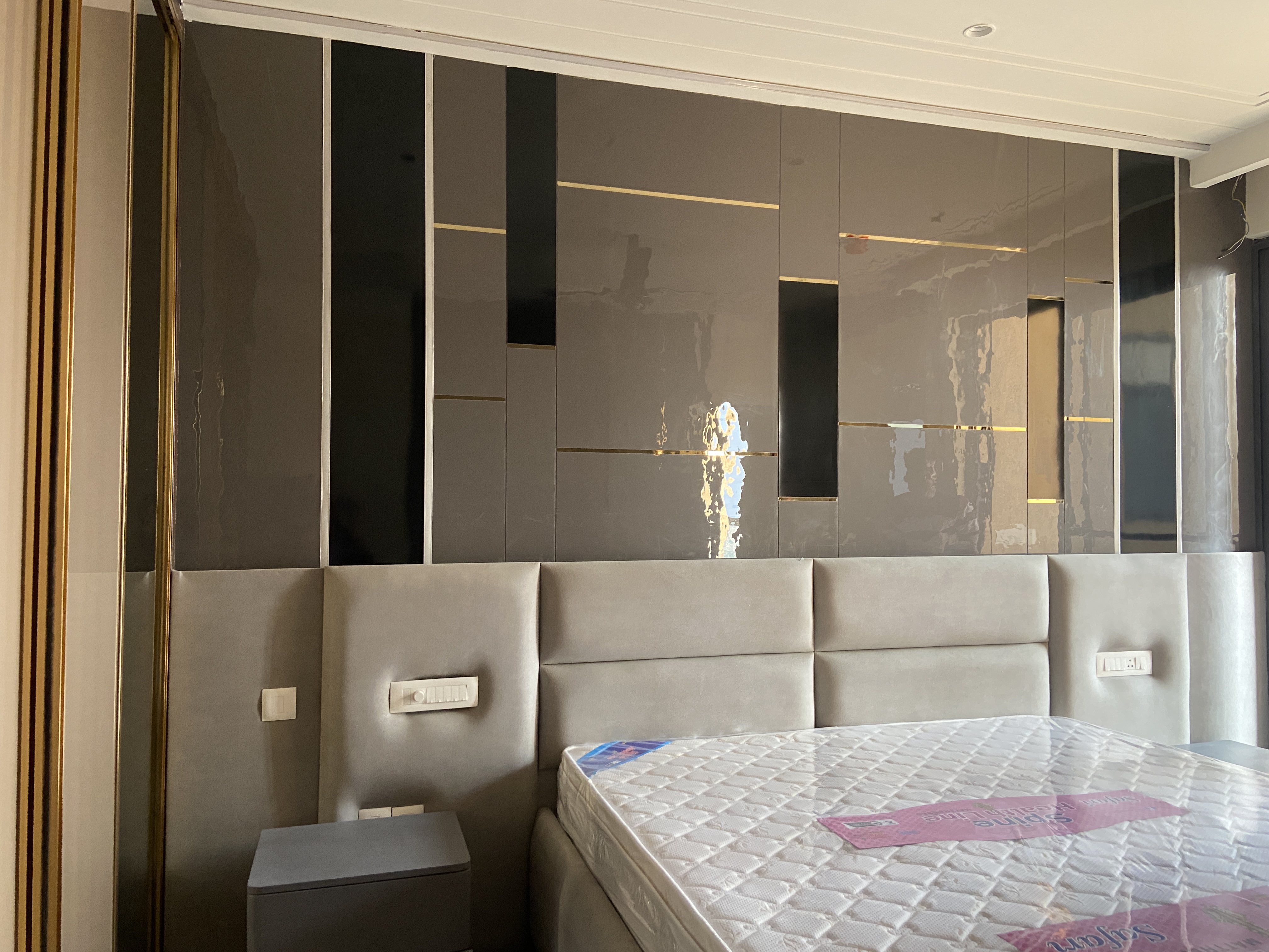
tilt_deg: +2.5
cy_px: 476
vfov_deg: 53.1
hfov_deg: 67.3
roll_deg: -0.7
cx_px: 634
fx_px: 953
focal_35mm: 26
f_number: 1.8
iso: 200
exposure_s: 1/60
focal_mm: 4.25
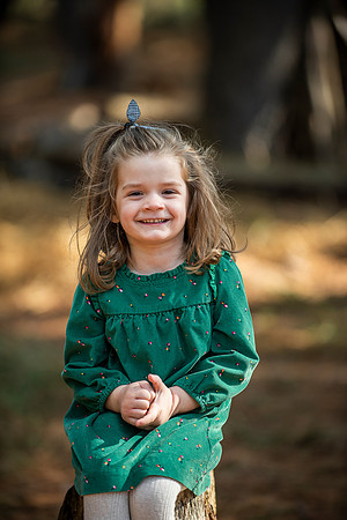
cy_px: 260
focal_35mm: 170
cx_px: 174
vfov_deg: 12.1
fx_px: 2458
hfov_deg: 8.1
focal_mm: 170
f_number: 2.8
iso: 400
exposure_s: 1/800
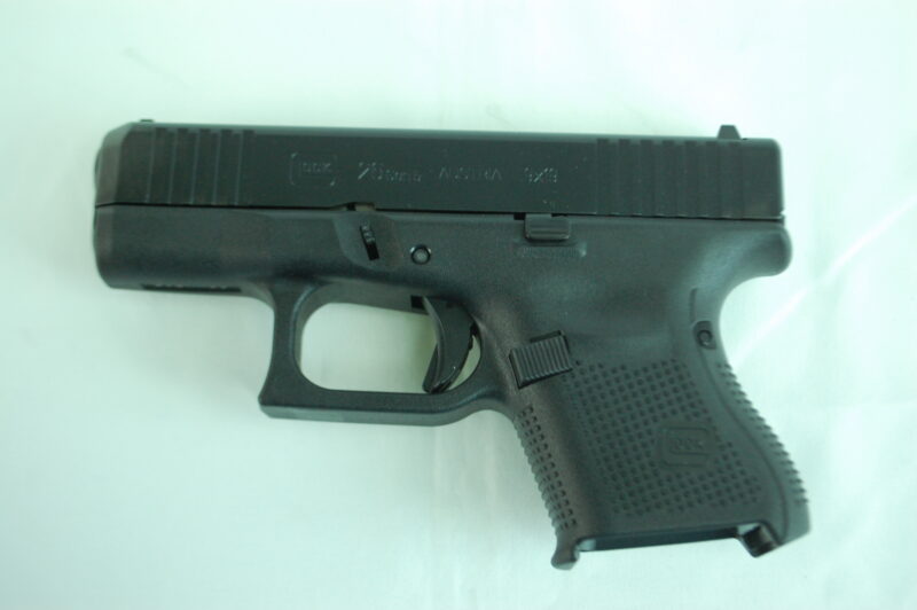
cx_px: 458
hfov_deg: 37.9
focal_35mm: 52
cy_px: 305
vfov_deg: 25.7
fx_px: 1336
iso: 800
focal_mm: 35
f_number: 5.3
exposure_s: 1/30
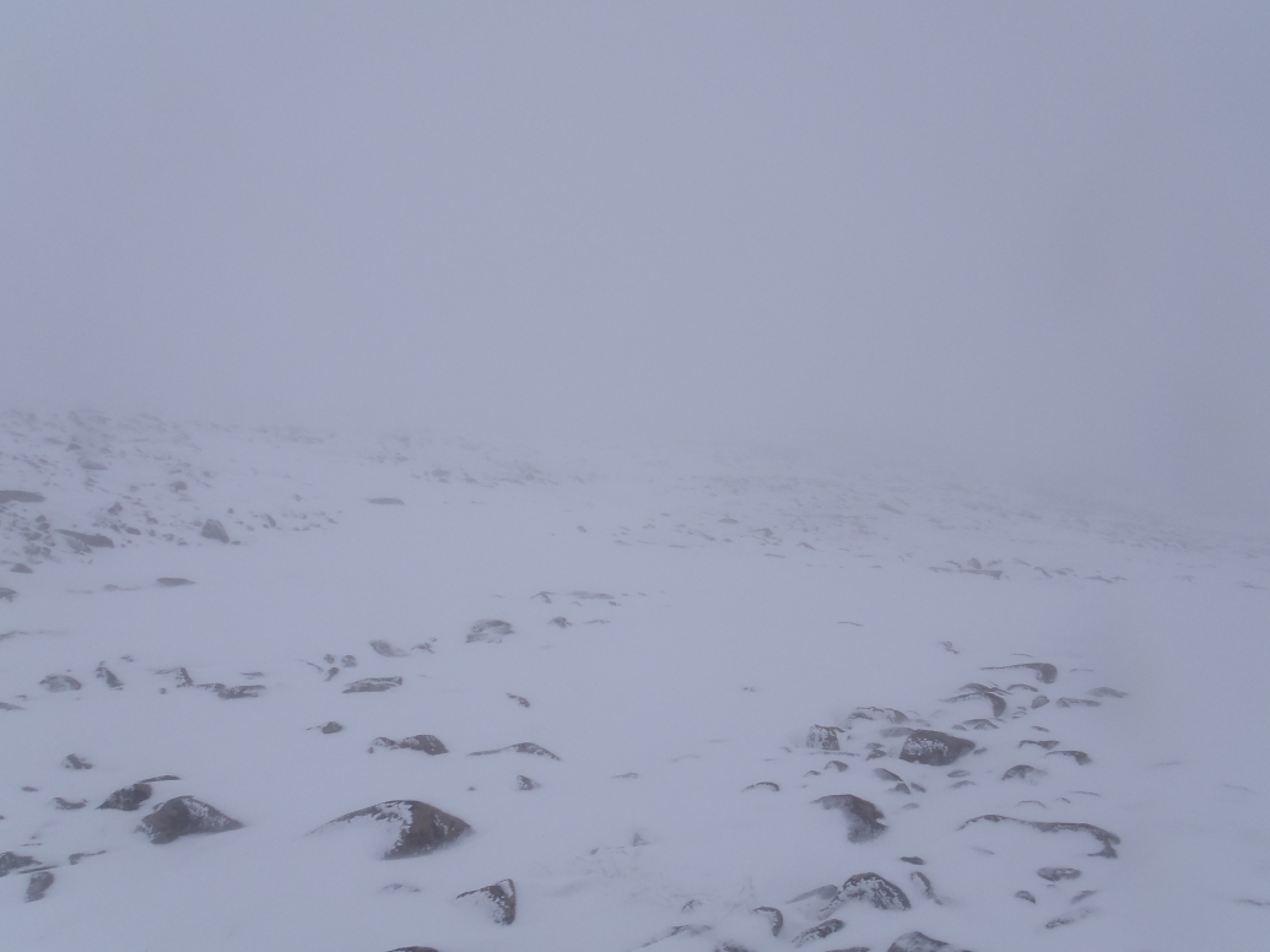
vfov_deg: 48.2
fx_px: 1064
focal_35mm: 29
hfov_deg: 61.7
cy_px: 472
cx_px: 648
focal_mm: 5
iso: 80
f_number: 5.6
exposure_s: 1/2000
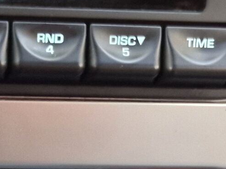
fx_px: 777
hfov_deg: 15.6
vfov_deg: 11.4
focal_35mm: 119
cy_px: 321
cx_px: -87
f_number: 1.8
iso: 400
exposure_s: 1/10
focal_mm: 6.4
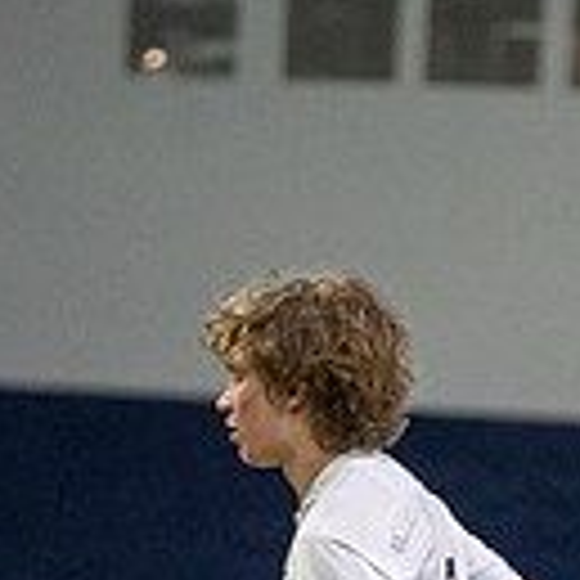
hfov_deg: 3.1
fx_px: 10862
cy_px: 995
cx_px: 373
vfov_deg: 3.0
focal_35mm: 573
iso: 5000
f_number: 2.8
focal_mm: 105
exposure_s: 1/1250
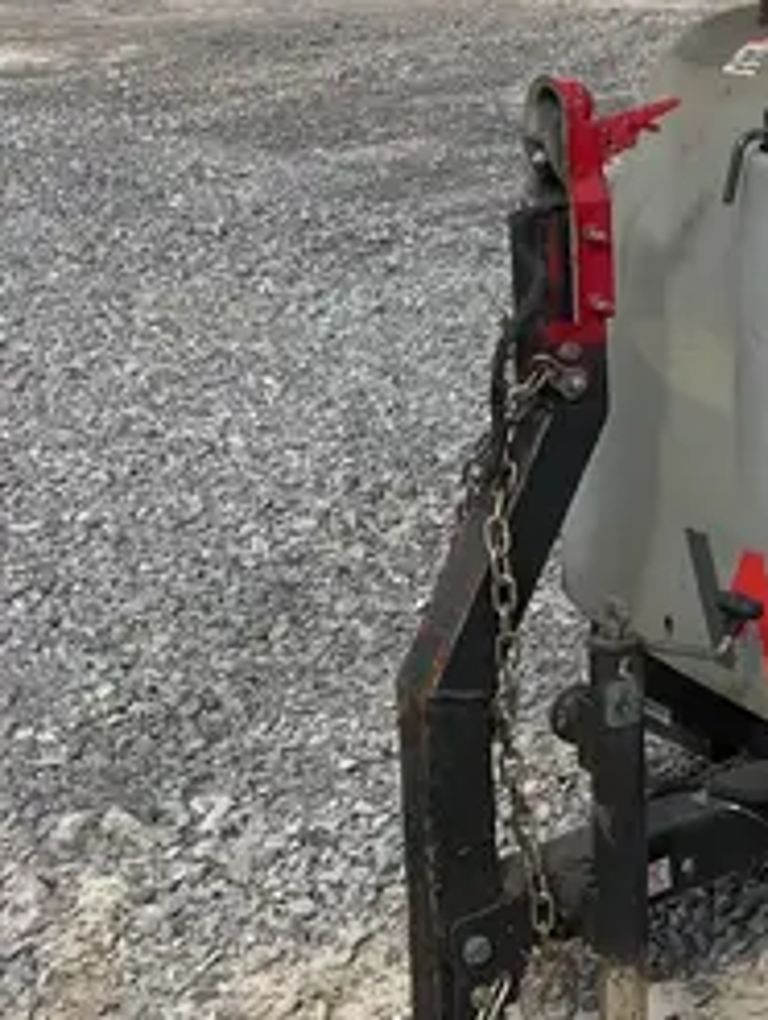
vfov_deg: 22.6
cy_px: -10
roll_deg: +1.1
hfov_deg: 16.5
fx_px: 2449
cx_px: 1090
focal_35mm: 83
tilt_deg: -4.6
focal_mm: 3.99
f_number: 1.8
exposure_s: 1/1736
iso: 32
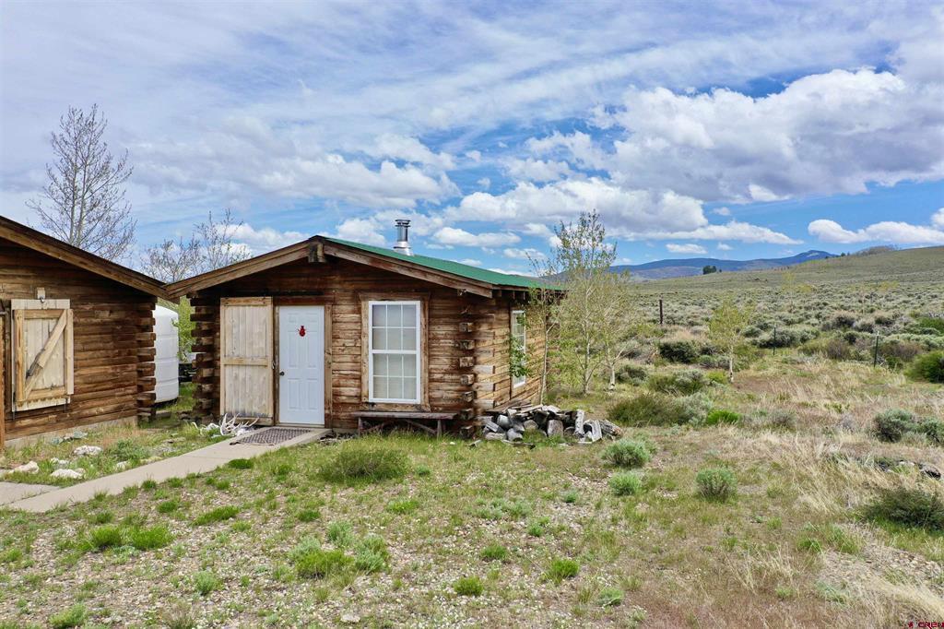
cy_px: 314
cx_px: 472
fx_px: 734
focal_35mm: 28
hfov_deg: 65.5
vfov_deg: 46.4
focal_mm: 10.26
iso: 100
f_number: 4.5
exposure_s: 1/200
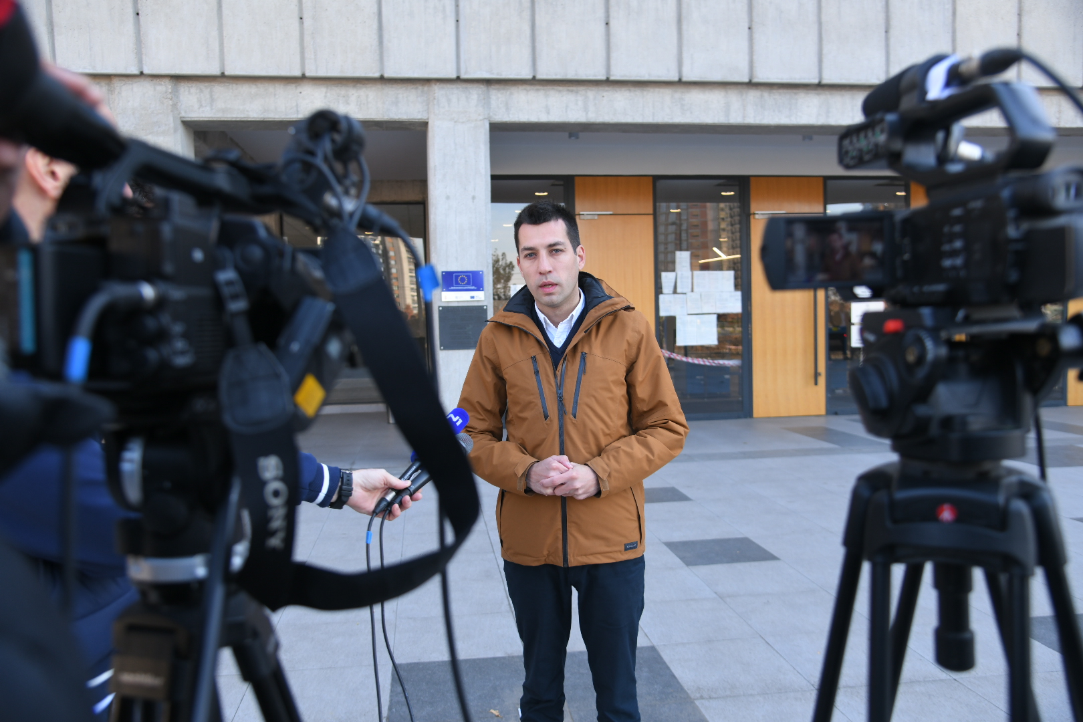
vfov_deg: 43.6
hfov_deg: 61.9
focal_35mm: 30
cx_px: 542
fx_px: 902
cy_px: 361
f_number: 4
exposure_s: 1/320
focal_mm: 30
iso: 400
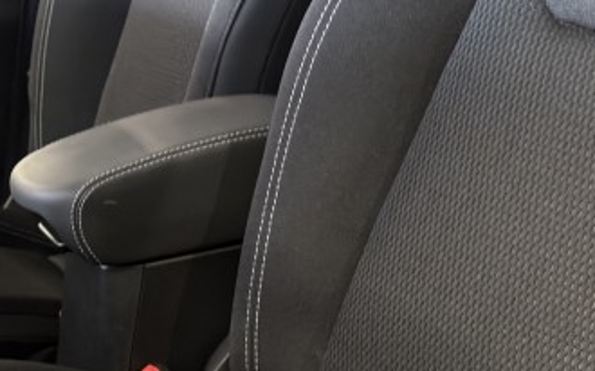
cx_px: -63
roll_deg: +7.1
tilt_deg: -29.2
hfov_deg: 24.4
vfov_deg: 15.6
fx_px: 1281
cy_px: 490
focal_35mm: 79
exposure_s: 1/23
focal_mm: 6.76
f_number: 1.78
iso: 800
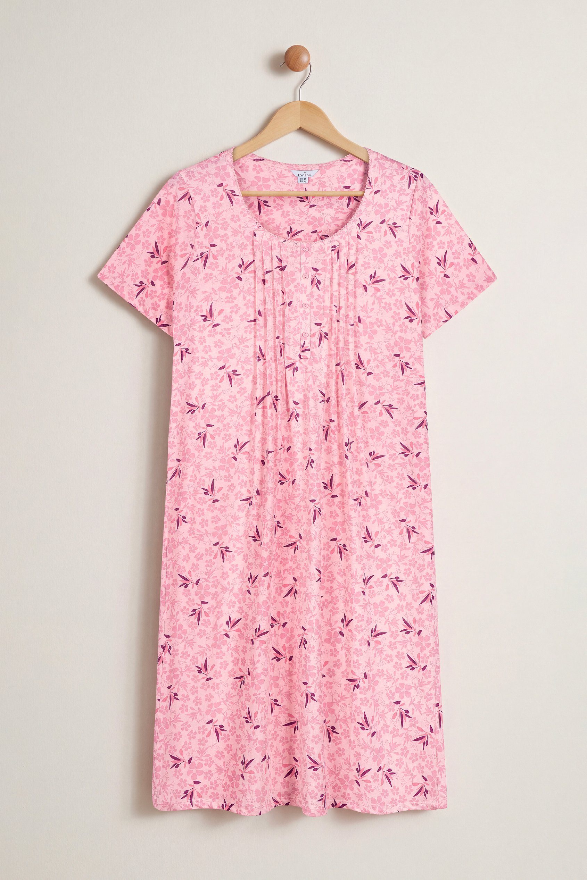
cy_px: 440
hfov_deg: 32.6
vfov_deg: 47.4
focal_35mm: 41
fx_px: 1003
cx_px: 294
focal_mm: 41
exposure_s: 1/160
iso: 125
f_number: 8
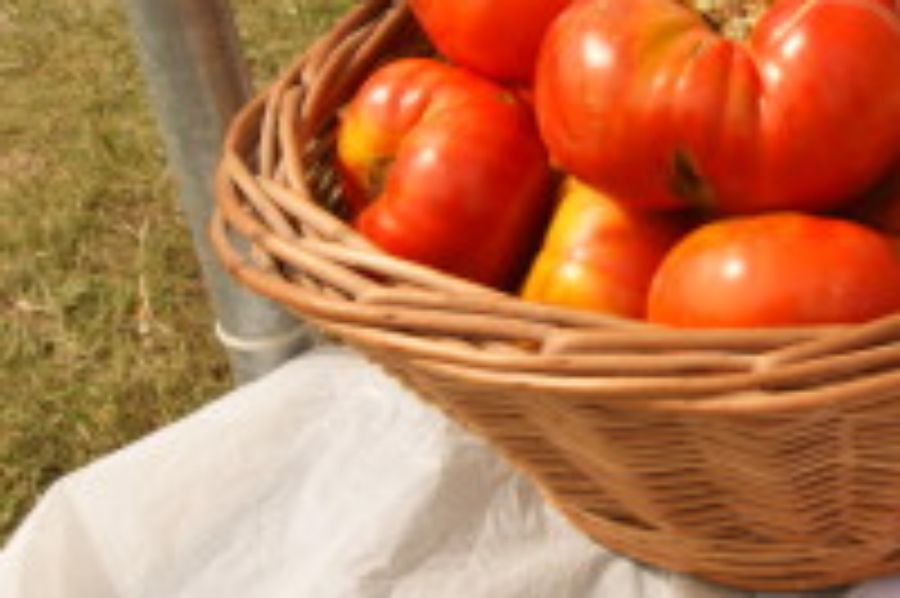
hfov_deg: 24.9
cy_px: 225
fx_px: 1923
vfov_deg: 17.7
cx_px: 940
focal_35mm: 77
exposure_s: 1/100
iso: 100
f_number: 11
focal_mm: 22
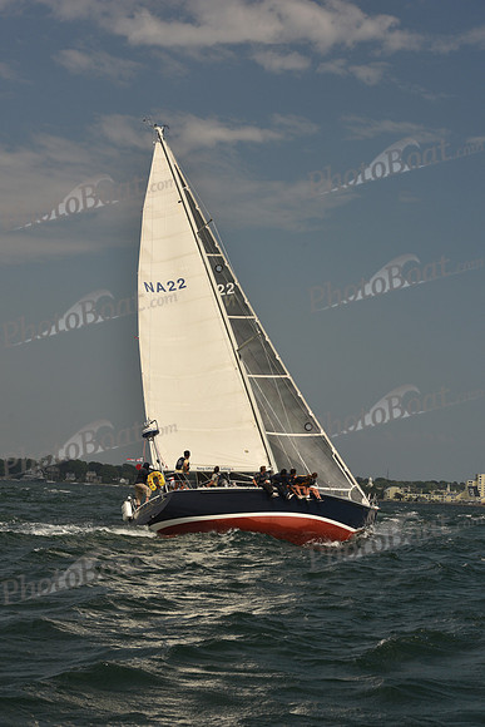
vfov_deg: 28.8
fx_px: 1414
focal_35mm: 70
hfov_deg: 19.5
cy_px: 364
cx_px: 242
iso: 250
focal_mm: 70
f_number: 9
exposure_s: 1/640
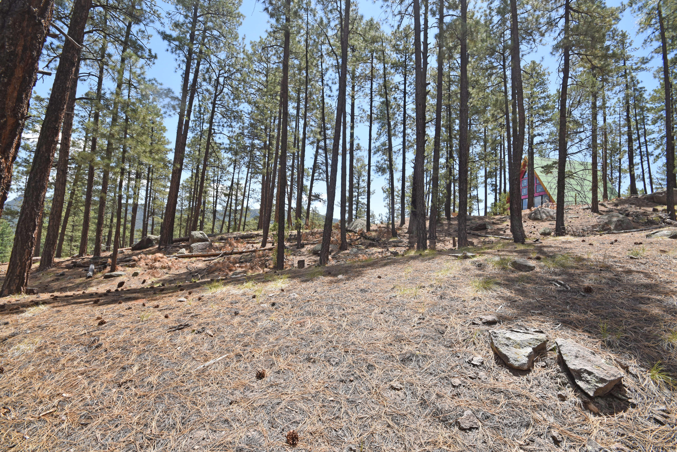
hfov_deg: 100.4
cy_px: 226
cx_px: 338
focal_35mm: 15
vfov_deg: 77.3
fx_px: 282
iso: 200
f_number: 8
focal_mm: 10
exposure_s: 1/250
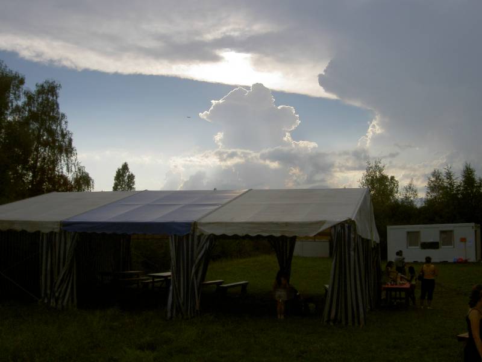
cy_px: 181
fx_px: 543
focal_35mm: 39
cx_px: 241
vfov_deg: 36.8
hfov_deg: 47.9
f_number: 4.7
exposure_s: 1/1600
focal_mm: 8
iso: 100
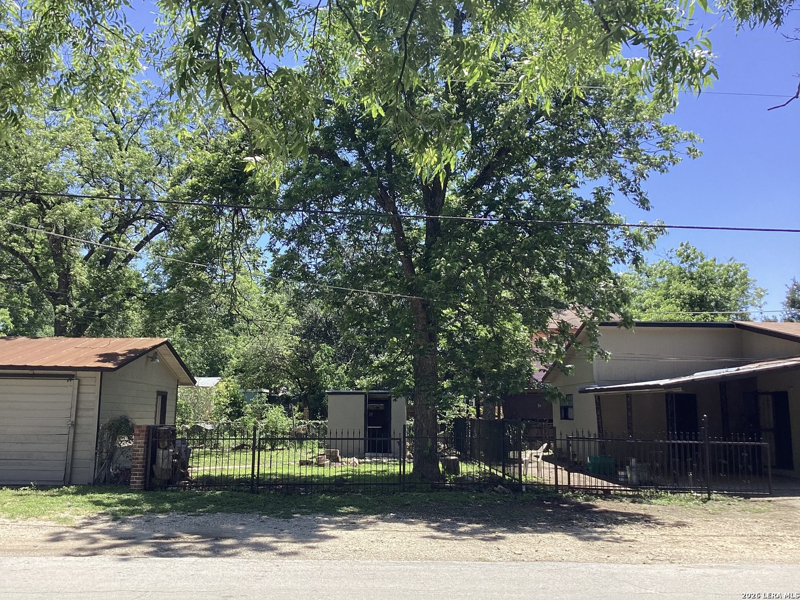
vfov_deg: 45.4
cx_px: 400
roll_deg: +1.2
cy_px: 300
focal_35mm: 31
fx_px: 716
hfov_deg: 58.4
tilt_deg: +9.0
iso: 25
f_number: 2.4
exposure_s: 1/438
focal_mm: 3.3
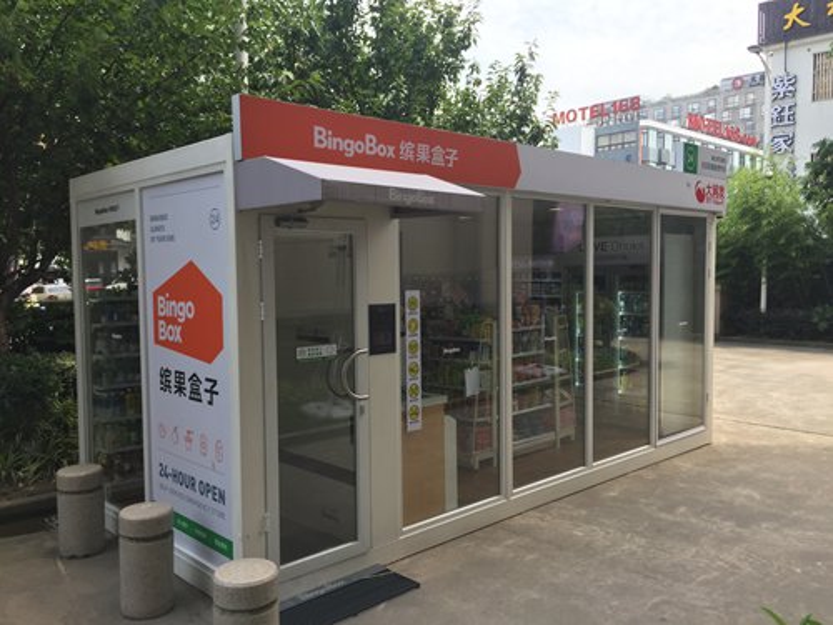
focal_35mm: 29
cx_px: 416
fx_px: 698
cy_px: 312
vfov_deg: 48.2
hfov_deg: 61.7
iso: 32
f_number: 2.2
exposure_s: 1/549
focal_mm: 4.15
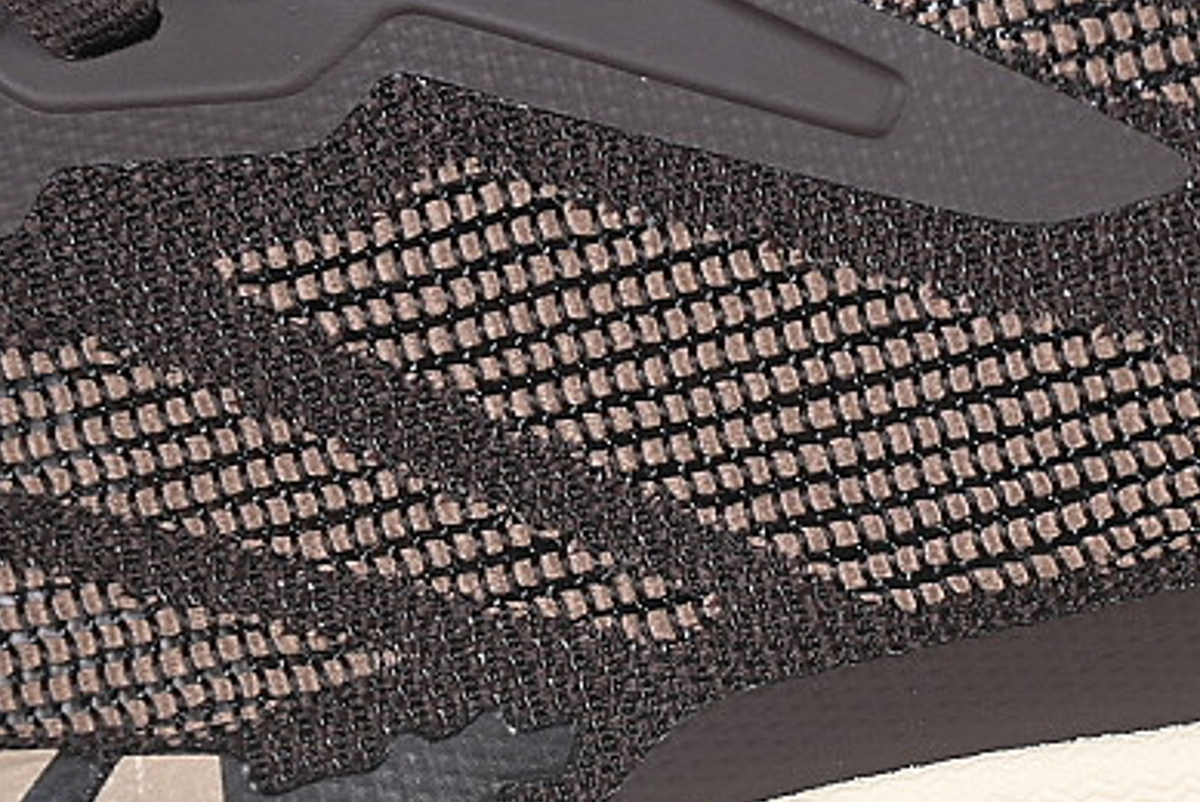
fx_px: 6938
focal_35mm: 208
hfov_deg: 9.9
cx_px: 888
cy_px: 546
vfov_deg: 6.6
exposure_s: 1/60
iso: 160
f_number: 6.3
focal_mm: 50
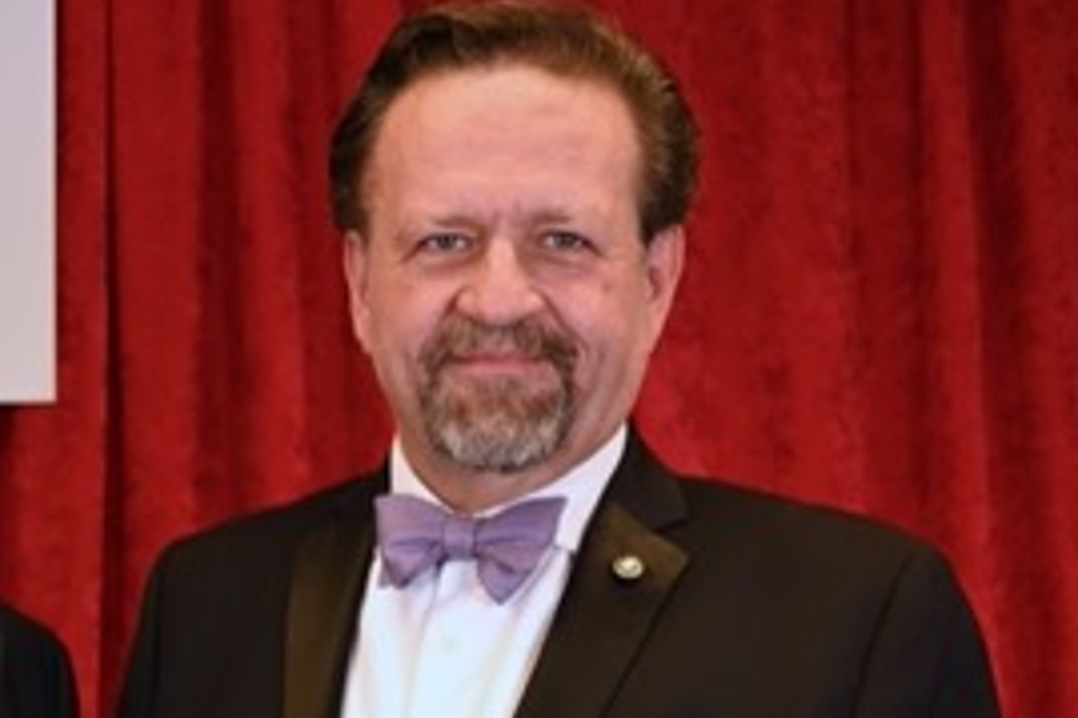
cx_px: -156
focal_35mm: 104
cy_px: 844
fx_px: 3112
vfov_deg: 12.8
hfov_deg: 18.8
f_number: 4
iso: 640
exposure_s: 1/125
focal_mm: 35
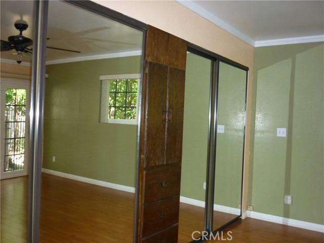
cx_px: 162
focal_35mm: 33
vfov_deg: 42.9
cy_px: 122
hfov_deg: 55.4
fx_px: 309
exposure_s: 1/30
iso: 320
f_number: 2.8
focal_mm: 5.5
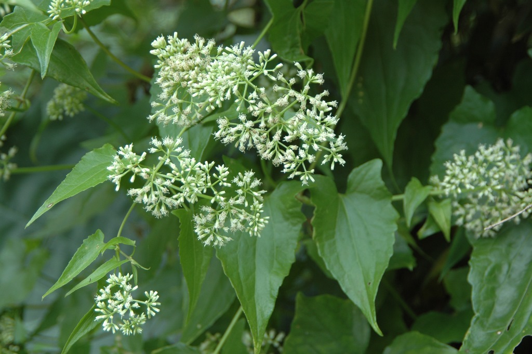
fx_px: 1152
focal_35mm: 78
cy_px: 177
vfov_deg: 17.5
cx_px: 266
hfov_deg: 26.0
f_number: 5
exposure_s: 1/40
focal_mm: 52
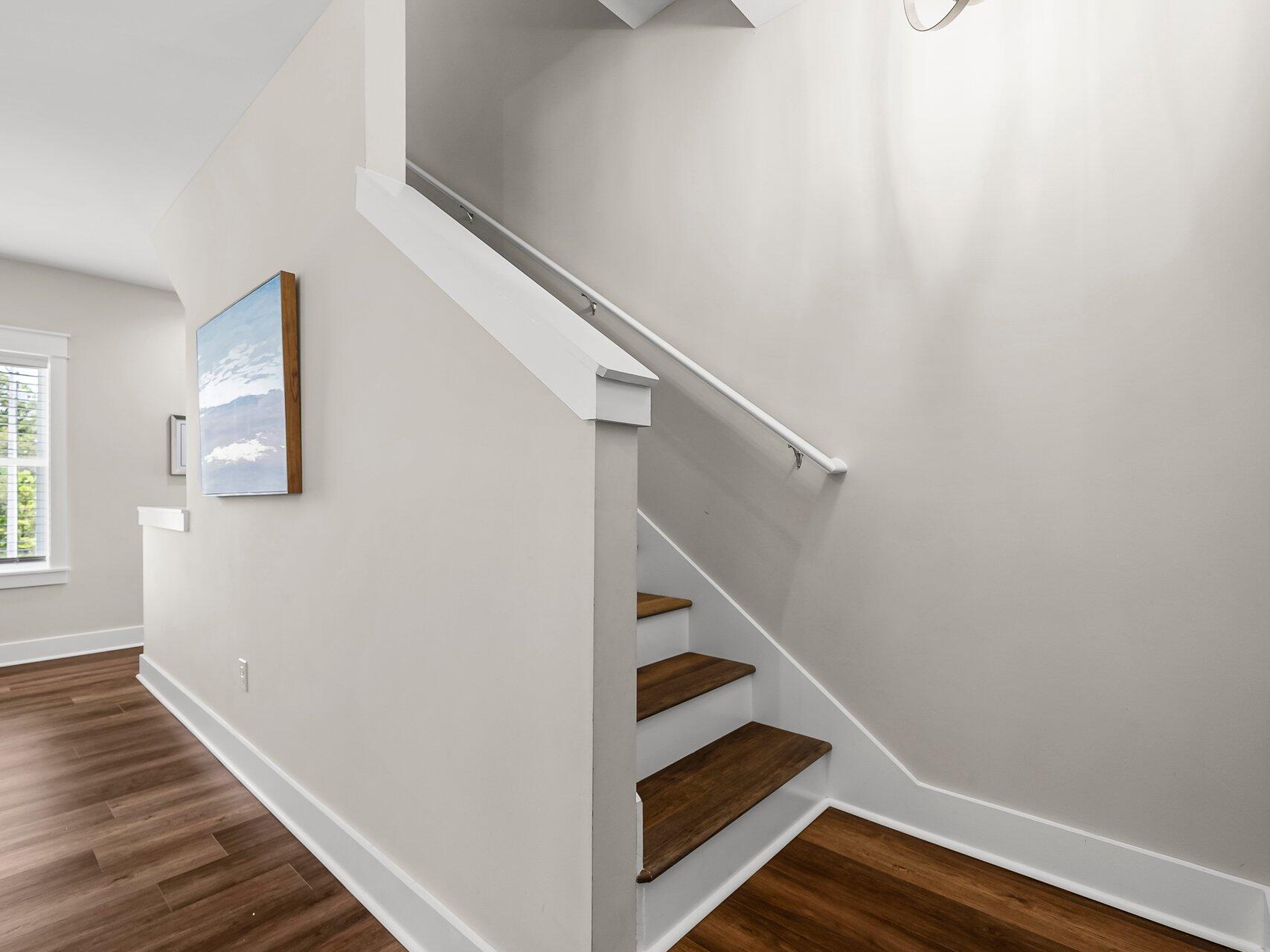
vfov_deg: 81.7
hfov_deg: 98.0
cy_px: 492
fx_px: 550
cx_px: 583
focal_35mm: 15
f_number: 8
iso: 400
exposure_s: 1/1.25
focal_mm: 13
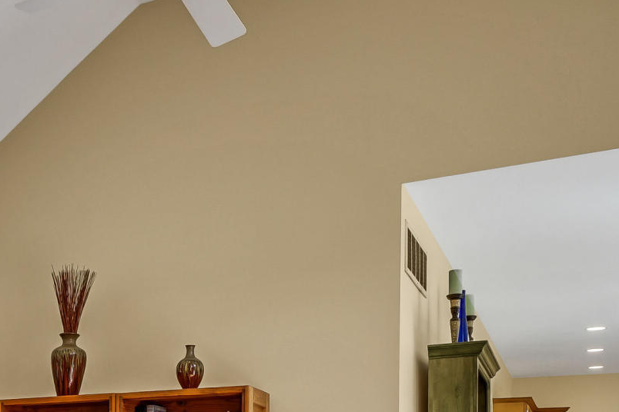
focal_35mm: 56
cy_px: 514
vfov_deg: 22.1
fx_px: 963
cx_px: 12
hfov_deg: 32.9
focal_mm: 15
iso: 400
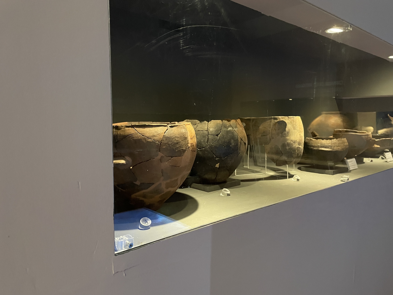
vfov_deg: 53.1
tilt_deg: -5.1
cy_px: 148
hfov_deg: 67.3
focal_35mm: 26
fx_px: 295
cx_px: 196
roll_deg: +0.2
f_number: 1.6
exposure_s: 1/25
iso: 800
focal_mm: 4.2
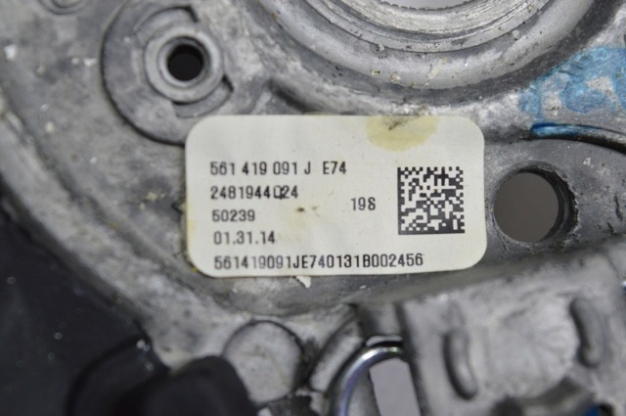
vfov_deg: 16.5
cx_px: 313
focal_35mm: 82
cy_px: 208
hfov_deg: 24.6
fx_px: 1433
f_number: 5.6
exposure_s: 1/50
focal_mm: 55
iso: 800
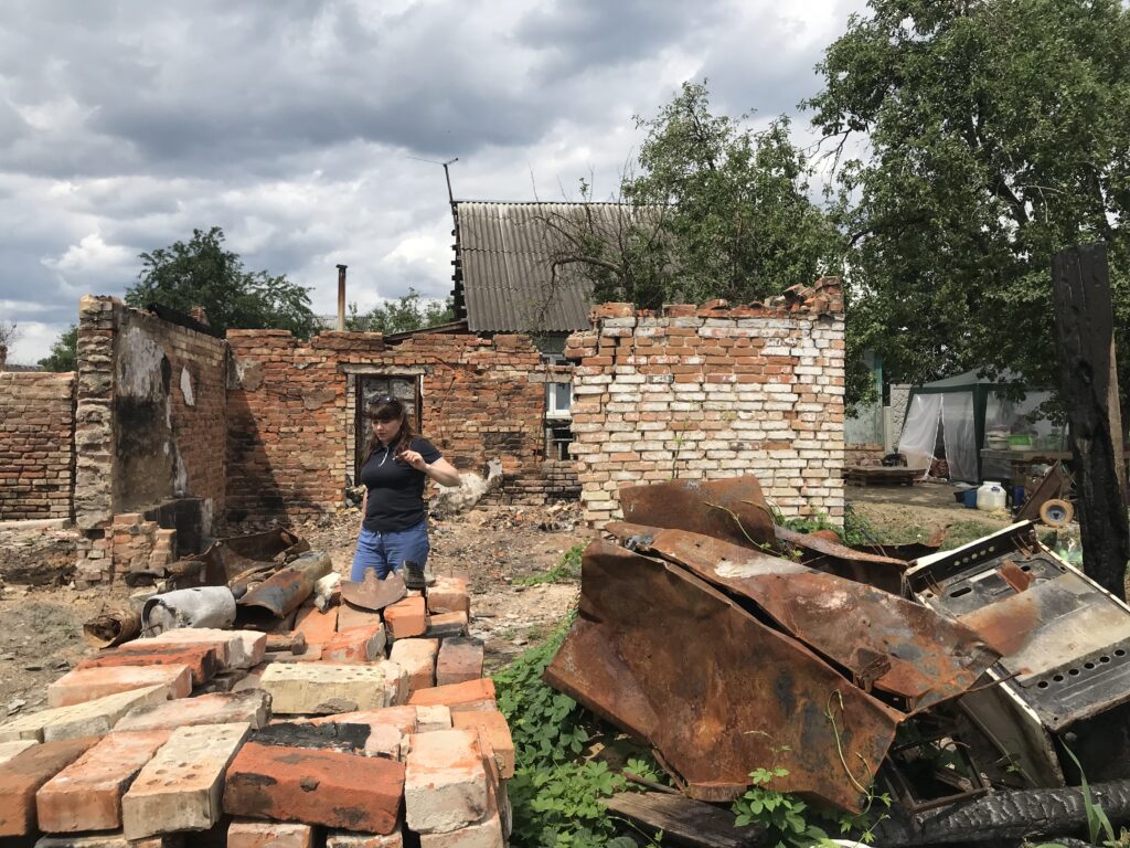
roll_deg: +0.4
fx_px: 914
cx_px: 565
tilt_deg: +1.8
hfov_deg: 63.4
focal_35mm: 28
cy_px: 424
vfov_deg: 49.7
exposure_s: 1/3096
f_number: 1.8
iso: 20
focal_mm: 3.99
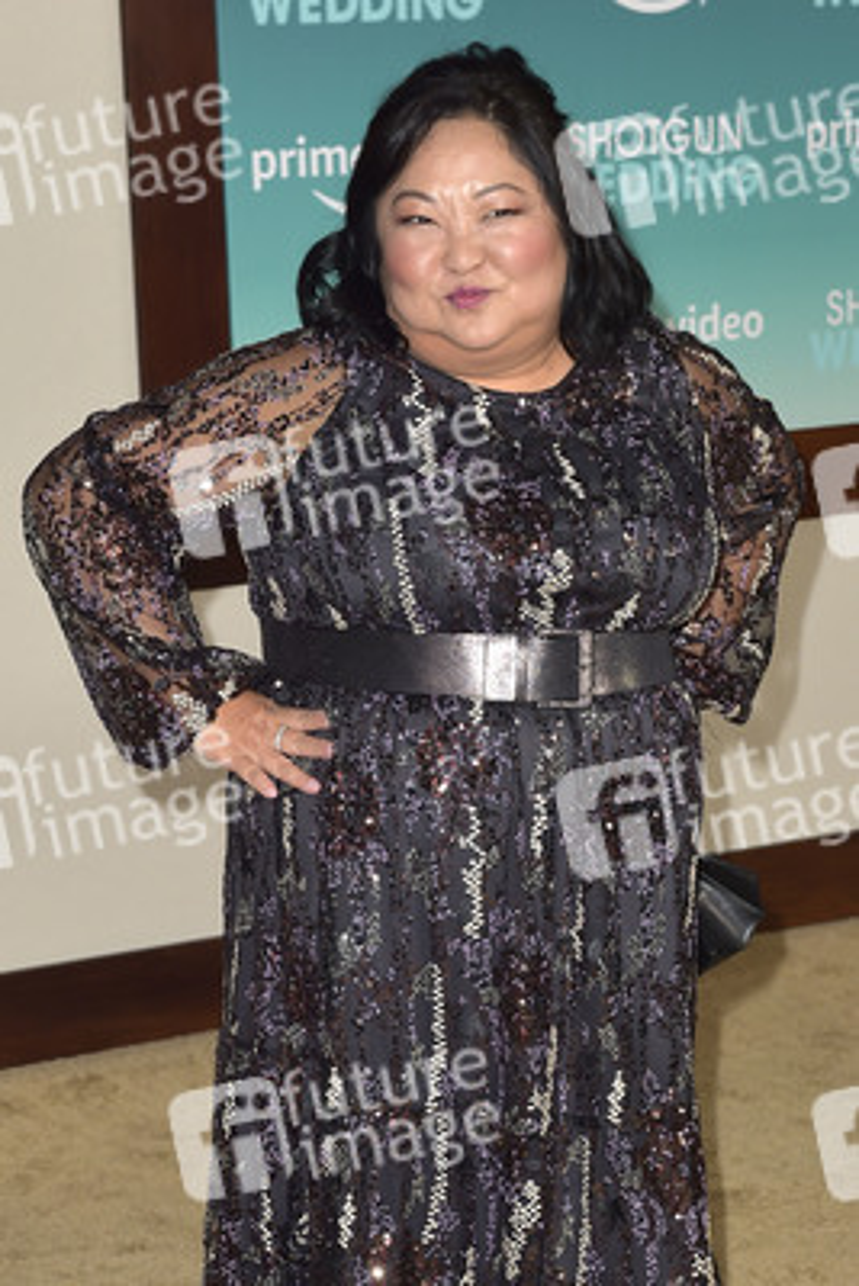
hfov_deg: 21.9
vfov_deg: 32.4
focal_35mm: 62
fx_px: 2217
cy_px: 643
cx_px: 430
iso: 400
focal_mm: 62
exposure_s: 1/250
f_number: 6.3
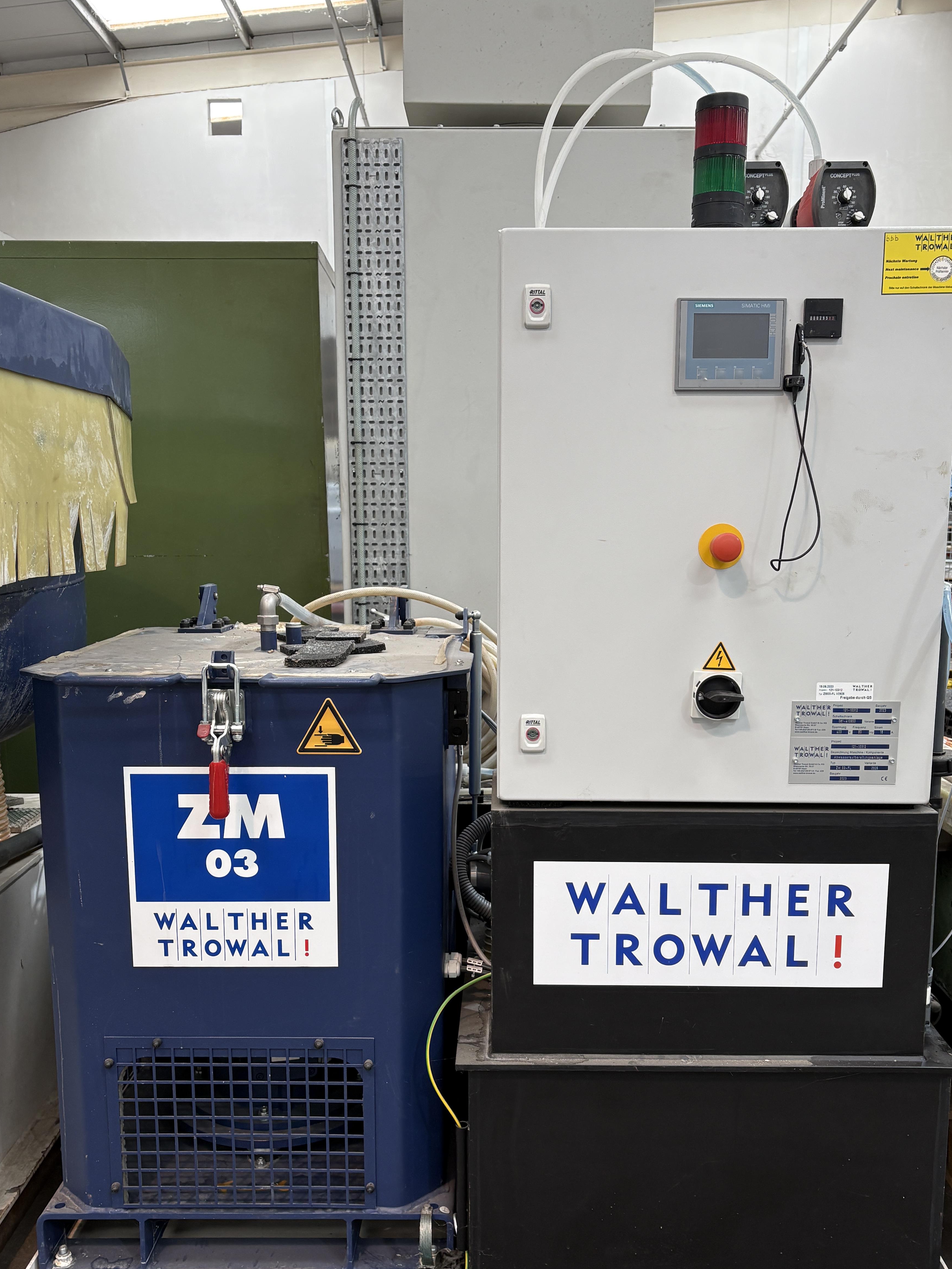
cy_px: 700
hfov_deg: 44.1
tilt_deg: -9.1
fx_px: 1173
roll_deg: +0.2
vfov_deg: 56.7
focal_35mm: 32
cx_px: 500
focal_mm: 5.96
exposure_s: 1/100
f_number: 1.6
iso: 80
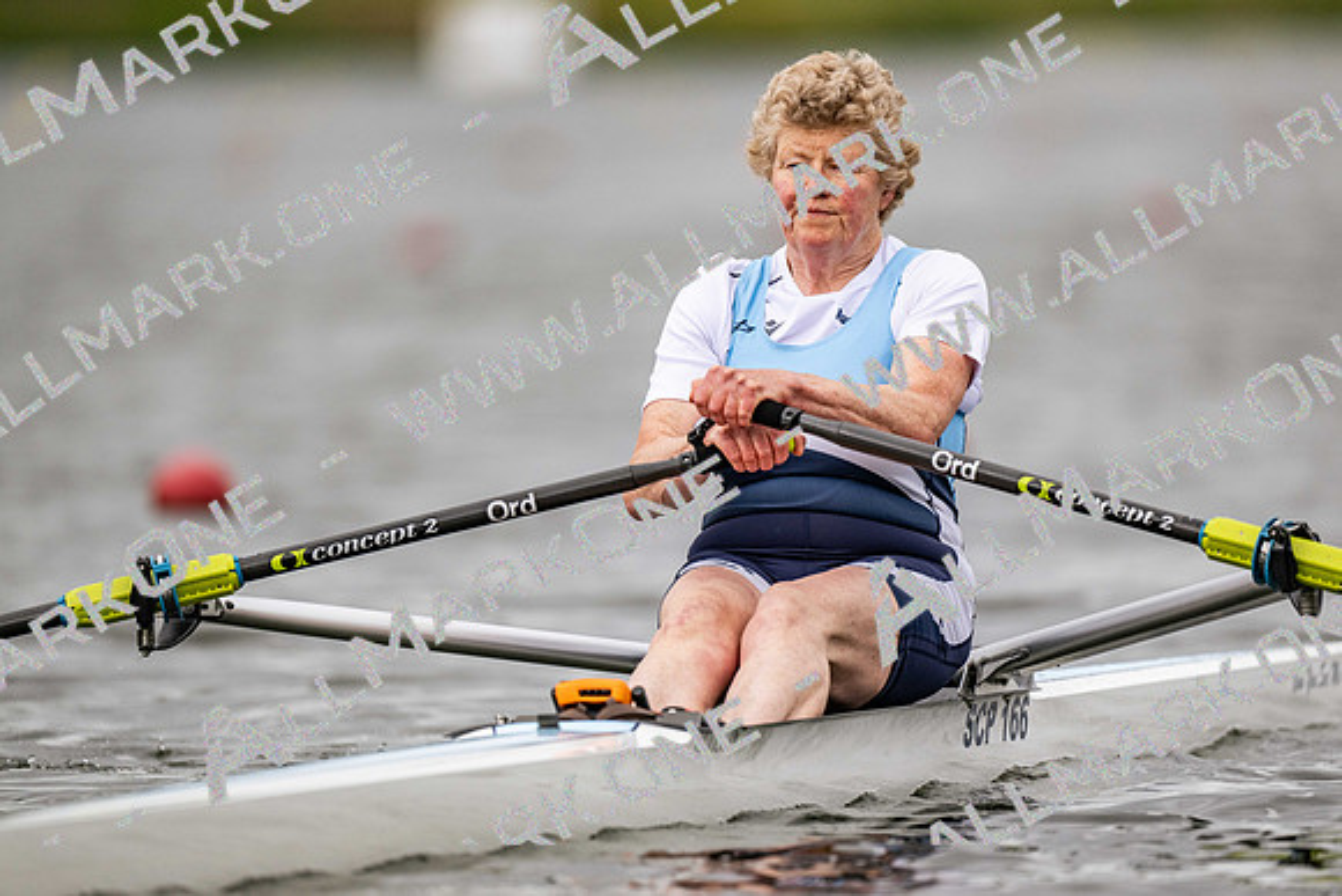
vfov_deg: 2.3
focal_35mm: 600
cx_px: 671
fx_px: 22371
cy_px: 448
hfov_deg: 3.4
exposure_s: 1/2500
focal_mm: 600
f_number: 4
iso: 640
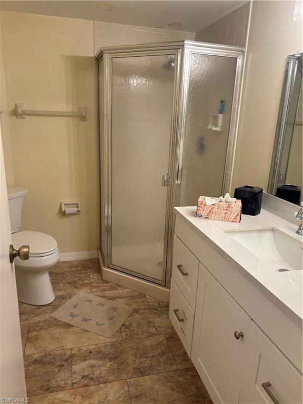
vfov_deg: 67.3
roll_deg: -2.9
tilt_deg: -14.4
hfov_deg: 53.1
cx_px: 152
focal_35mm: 26
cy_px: 202
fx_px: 303
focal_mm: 5.96
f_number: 1.6
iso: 100
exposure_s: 1/60
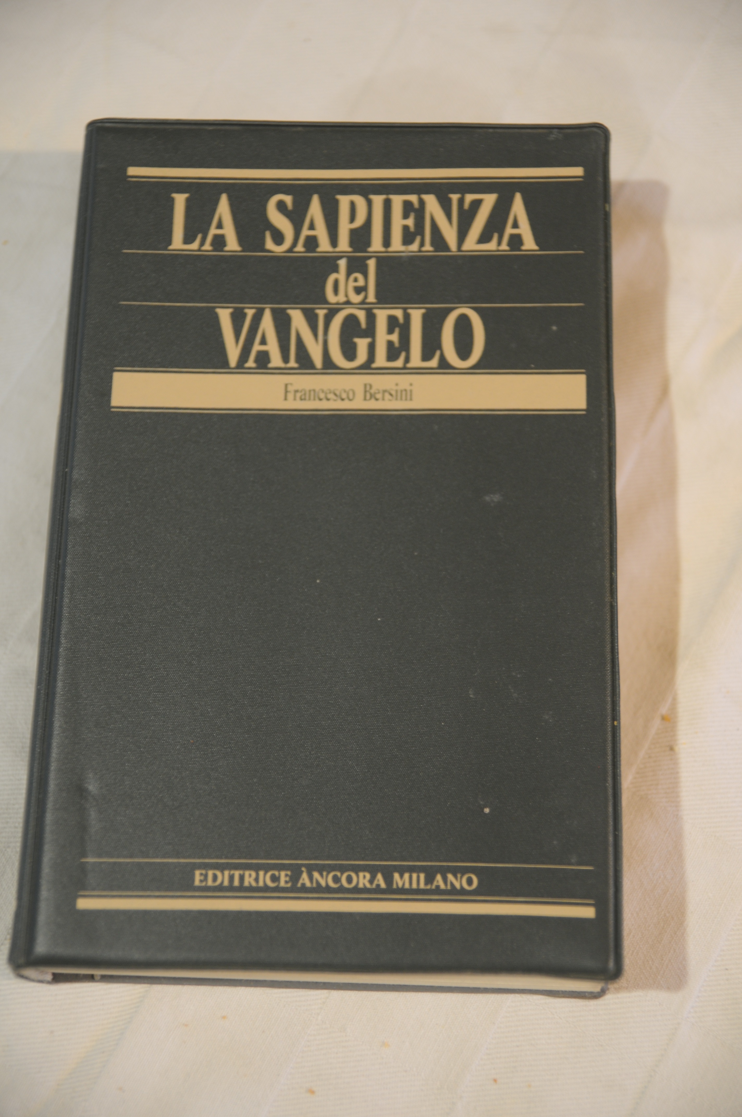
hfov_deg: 22.6
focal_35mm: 60
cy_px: 558
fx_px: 1860
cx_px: 371
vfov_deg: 33.4
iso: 200
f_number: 2.8
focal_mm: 40
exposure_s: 1/10
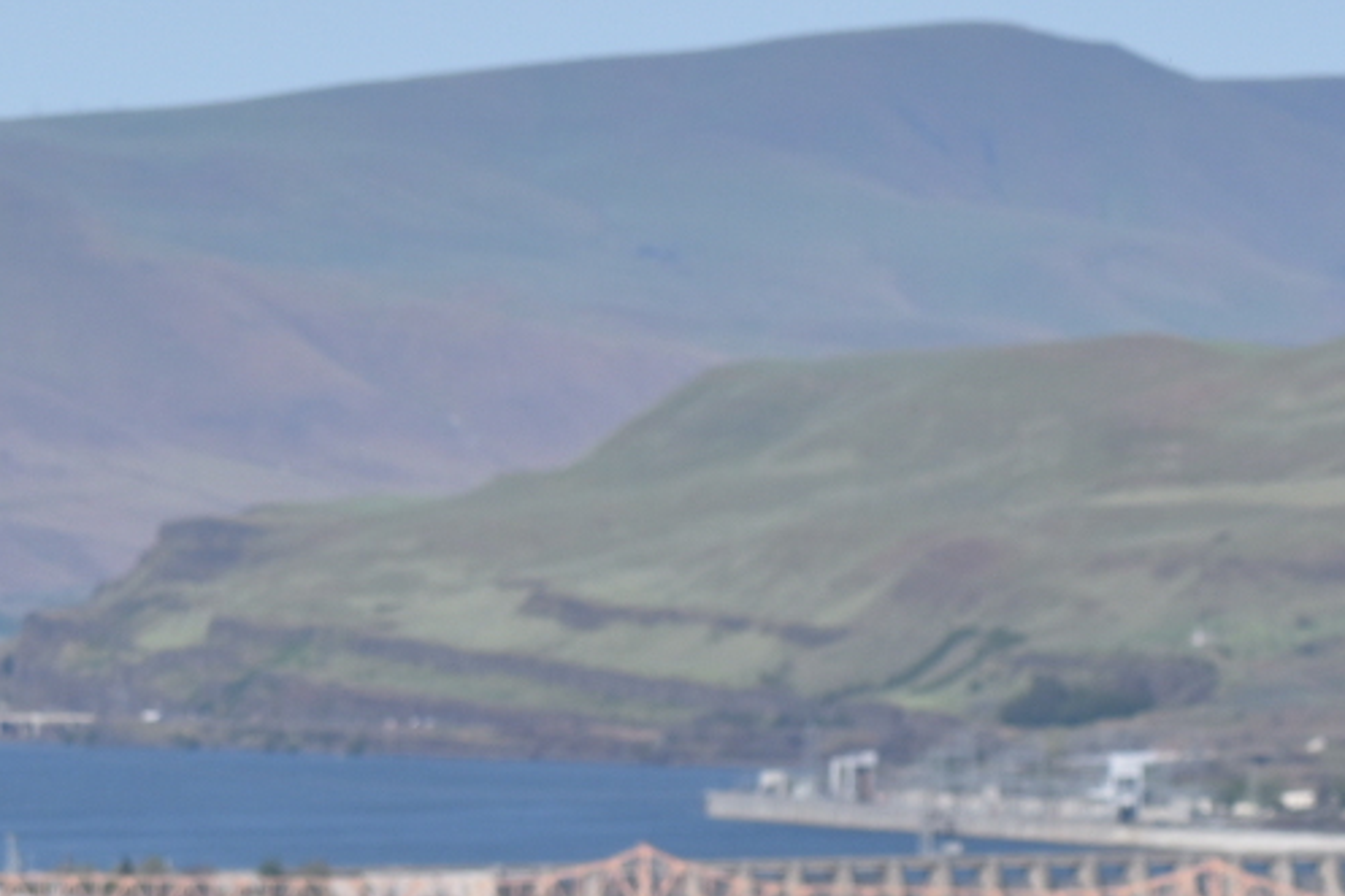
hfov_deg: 5.1
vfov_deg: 3.4
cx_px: 1486
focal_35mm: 401
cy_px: 1077
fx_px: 14976
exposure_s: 1/500
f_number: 8
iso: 100
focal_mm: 82
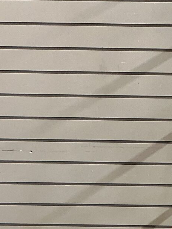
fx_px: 809
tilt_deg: -21.3
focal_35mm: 122
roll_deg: +0.6
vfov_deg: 16.1
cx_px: 283
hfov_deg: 11.5
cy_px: 153
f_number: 1.8
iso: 80
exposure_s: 1/60
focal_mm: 3
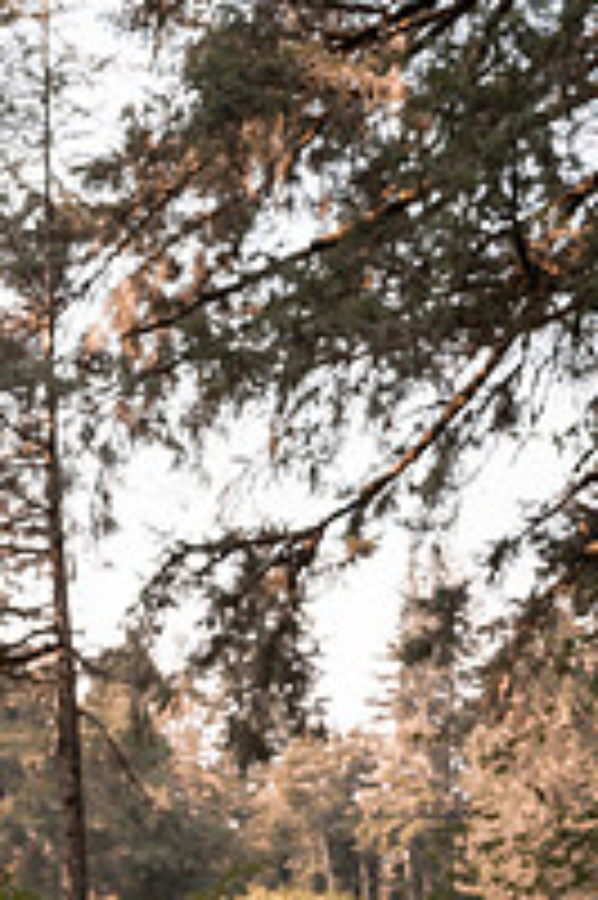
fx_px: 1348
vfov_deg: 34.5
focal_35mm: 54
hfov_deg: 23.7
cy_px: 832
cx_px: -27
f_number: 2.8
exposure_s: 1/1000
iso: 320
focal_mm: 24
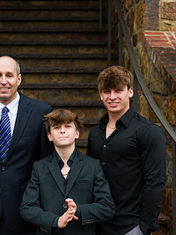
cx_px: 35
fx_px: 618
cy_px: 136
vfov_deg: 21.5
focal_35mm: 91
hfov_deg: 16.1
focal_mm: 44
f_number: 4
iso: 320
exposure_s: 1/500
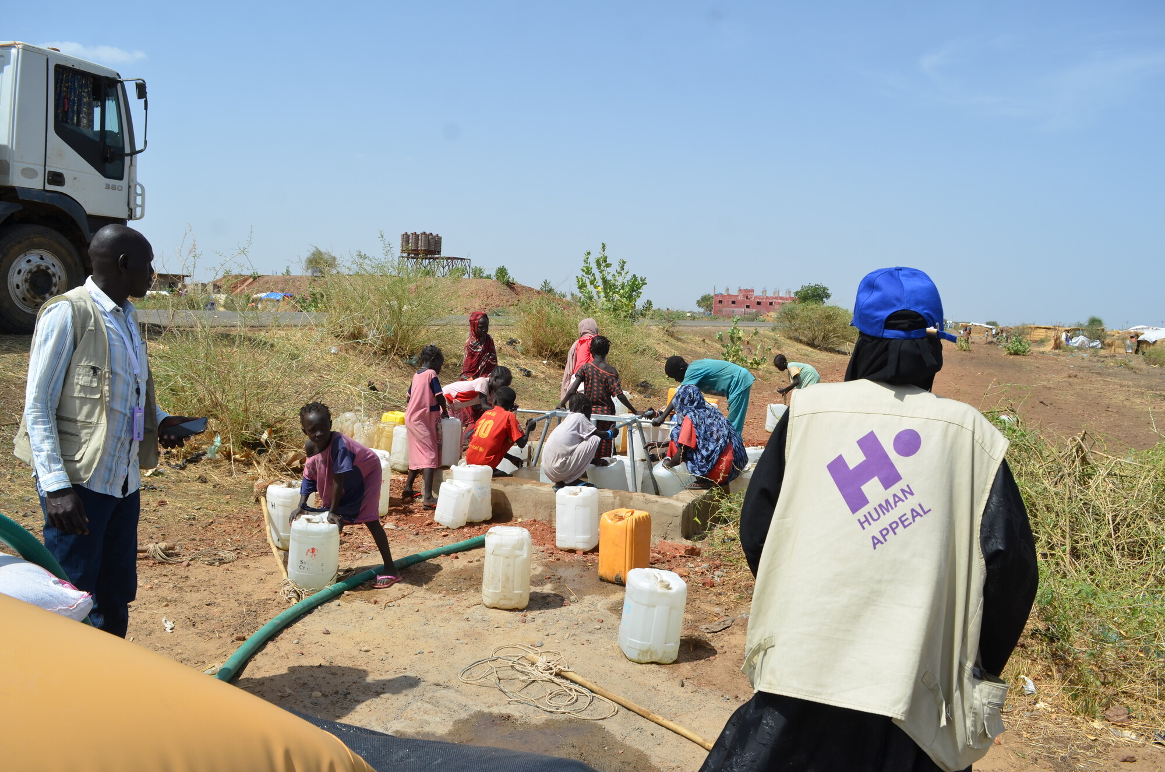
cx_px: 582
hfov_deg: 67.5
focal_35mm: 27
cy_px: 386
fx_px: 872
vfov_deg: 47.7
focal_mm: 18
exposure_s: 1/320
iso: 100
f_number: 9
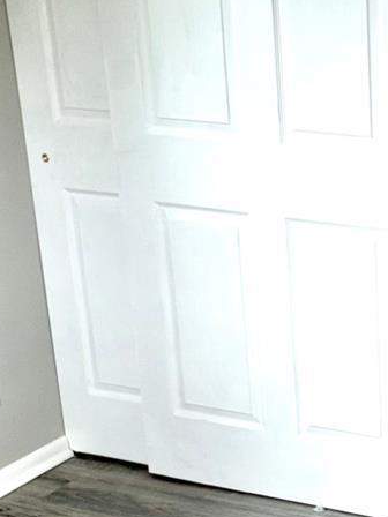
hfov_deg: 16.1
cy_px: 420
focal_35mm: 87
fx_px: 1300
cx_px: 502
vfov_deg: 22.2
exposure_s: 1/30
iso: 32
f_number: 1.6
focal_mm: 5.96
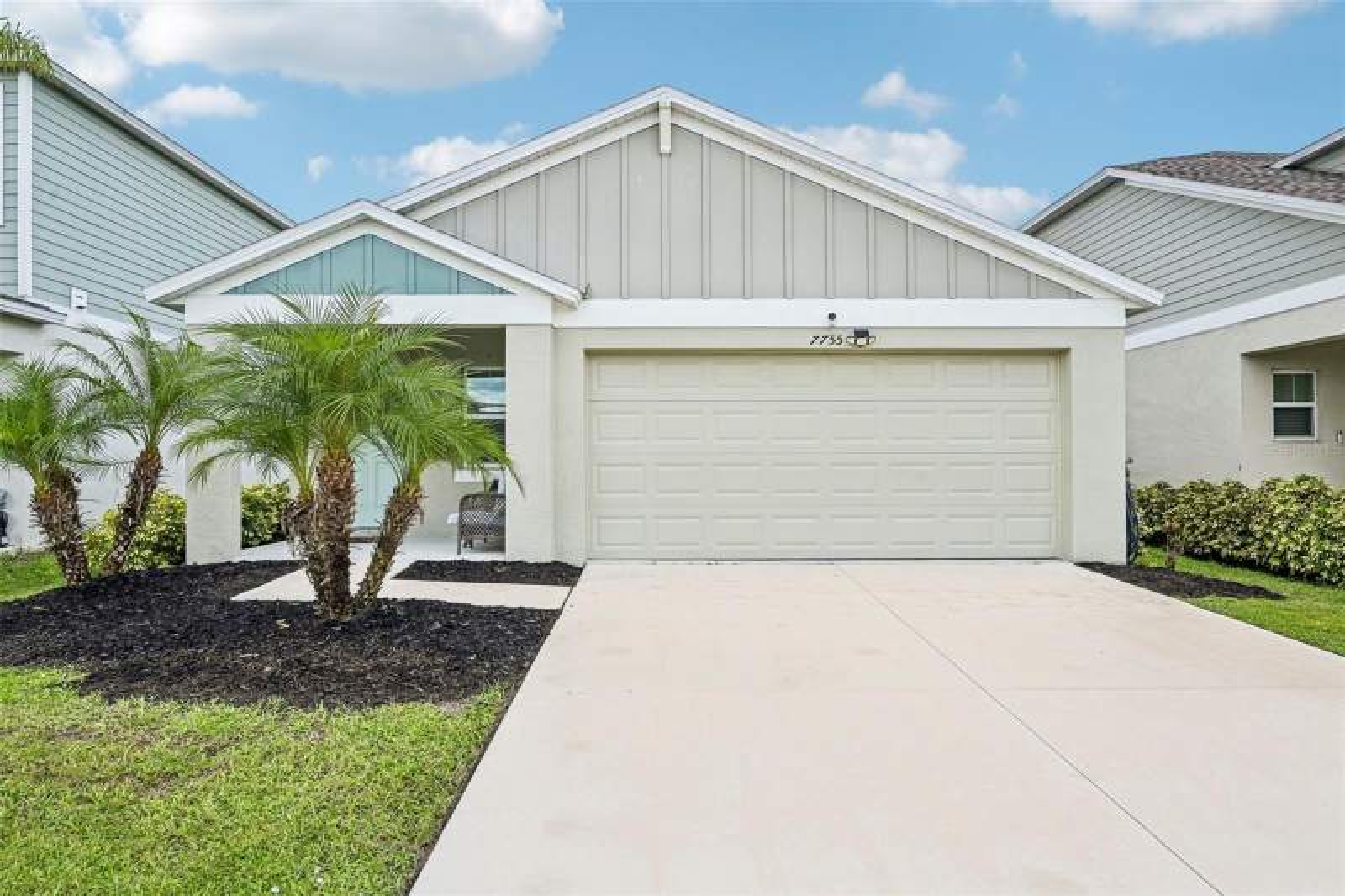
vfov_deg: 56.1
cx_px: 672
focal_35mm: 22
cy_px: 448
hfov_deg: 77.3
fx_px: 840
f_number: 8
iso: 400
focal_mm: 22.5
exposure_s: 1/1000
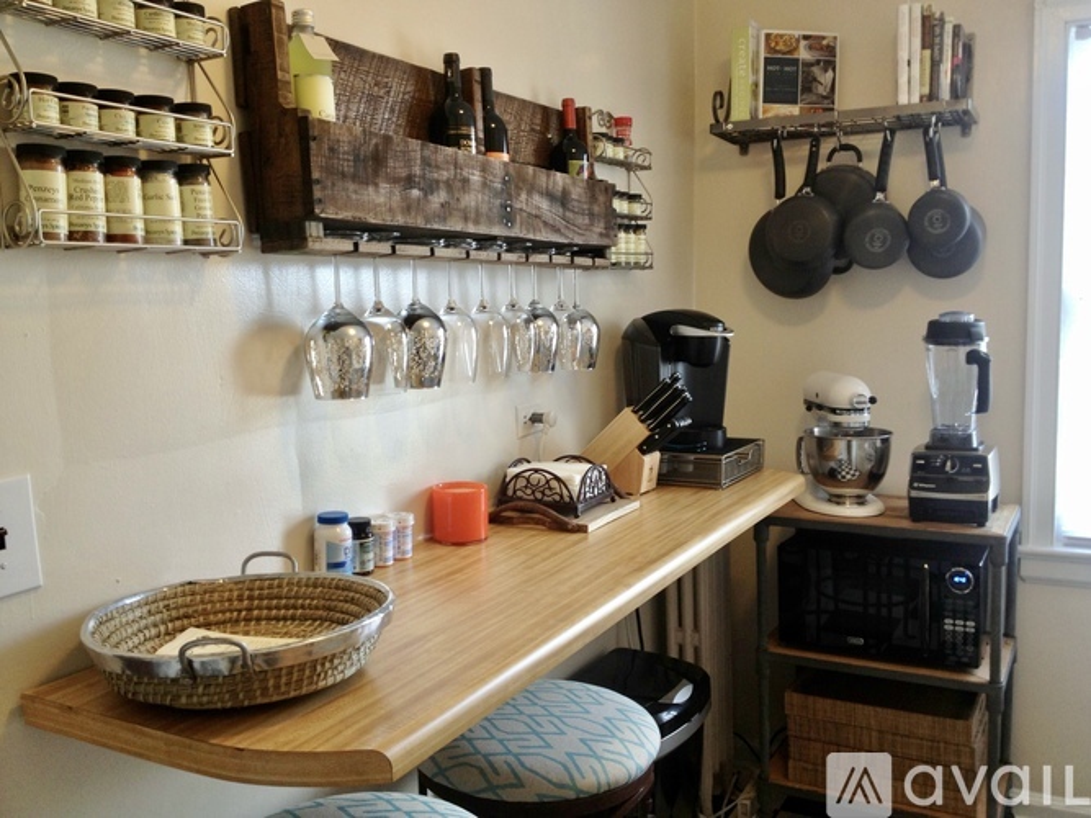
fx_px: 1103
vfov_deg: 40.7
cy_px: 409
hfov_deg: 52.6
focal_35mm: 35
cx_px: 546
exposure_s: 1/20
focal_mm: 4.28
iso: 64
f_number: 2.4
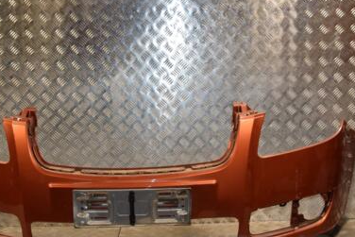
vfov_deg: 22.7
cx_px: 163
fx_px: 590
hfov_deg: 33.5
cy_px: 124
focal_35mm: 60
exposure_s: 1/200
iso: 800
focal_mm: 25
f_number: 8
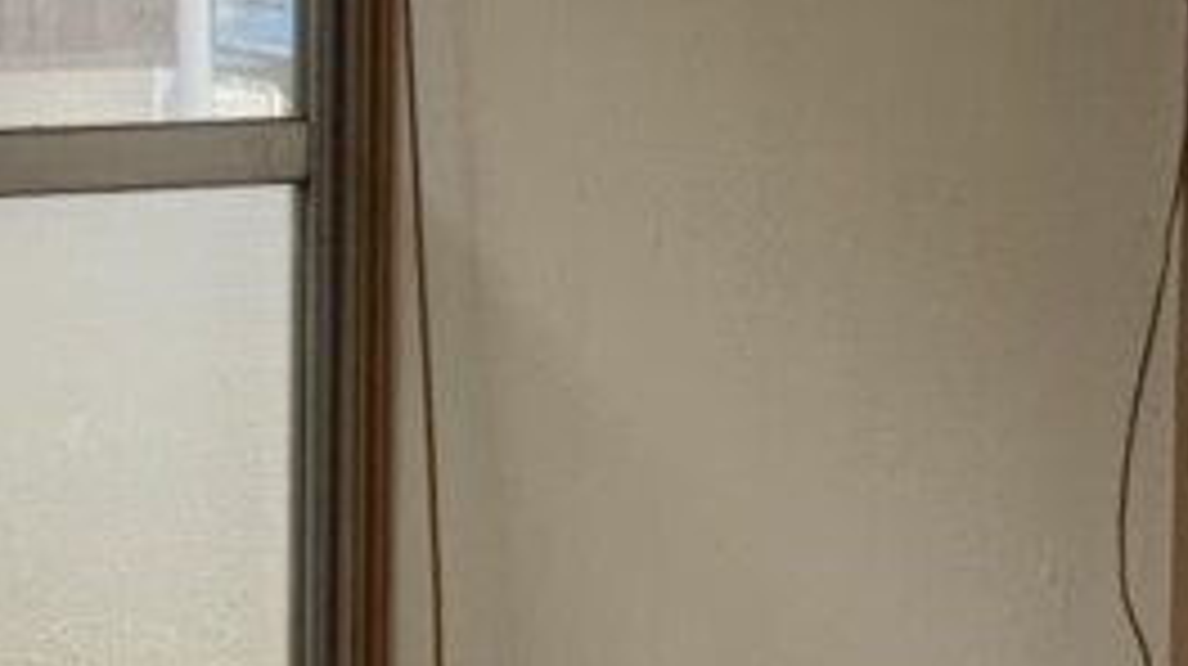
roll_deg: +0.5
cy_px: 295
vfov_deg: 7.5
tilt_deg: -8.6
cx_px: -158
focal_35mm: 161
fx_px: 5068
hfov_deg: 13.1
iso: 32
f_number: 1.8
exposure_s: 1/121
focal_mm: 4.25
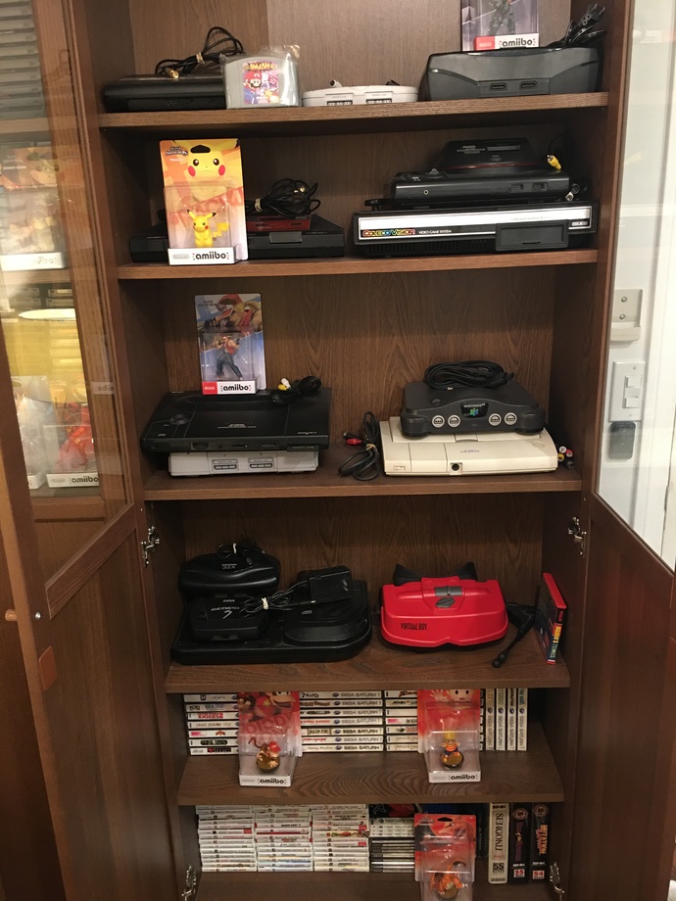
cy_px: 450
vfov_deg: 61.7
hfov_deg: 48.2
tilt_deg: -16.9
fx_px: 755
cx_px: 338
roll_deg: +2.4
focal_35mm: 29
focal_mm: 4.15
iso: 80
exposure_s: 1/8
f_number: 2.2
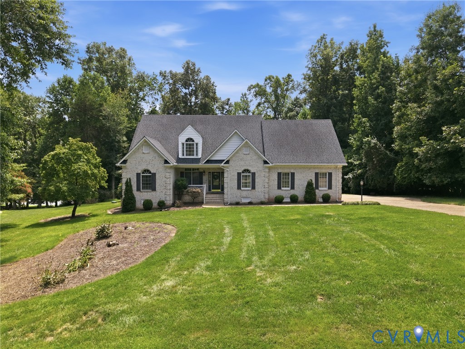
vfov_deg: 56.8
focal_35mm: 24
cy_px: 174
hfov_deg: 71.6
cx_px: 232
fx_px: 322
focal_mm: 8.7
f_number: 1.8
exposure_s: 1/160
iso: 400
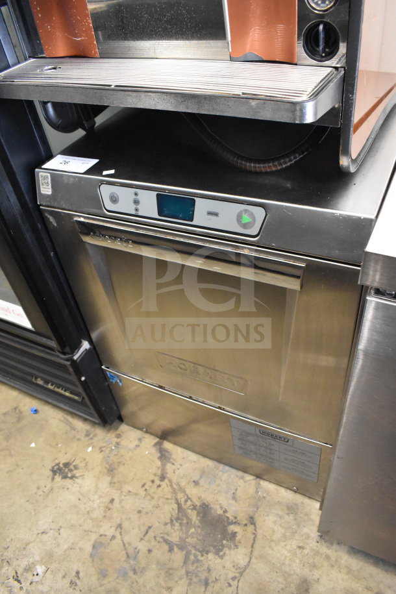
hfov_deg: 47.9
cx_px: 198
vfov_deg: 67.4
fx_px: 445
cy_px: 297
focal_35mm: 27
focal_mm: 18
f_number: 4.5
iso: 6400
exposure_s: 1/80
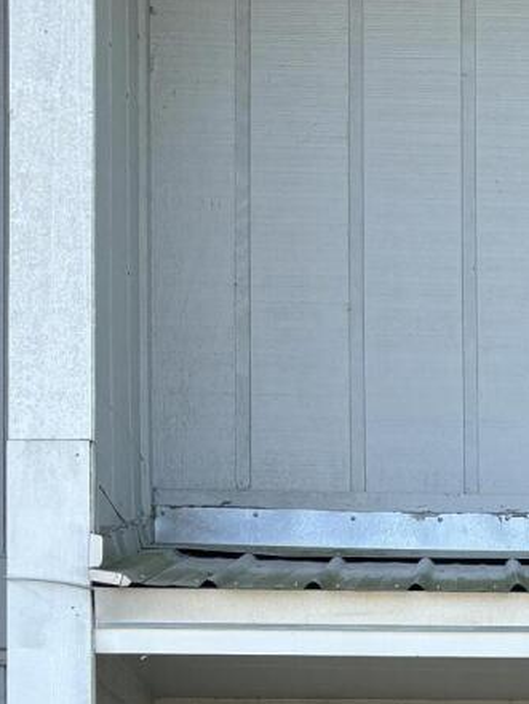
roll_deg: -0.1
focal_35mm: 118
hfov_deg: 12.2
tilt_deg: +3.1
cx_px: 671
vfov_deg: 15.7
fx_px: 2403
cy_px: 977
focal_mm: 5.96
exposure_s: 1/880
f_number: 1.6
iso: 50
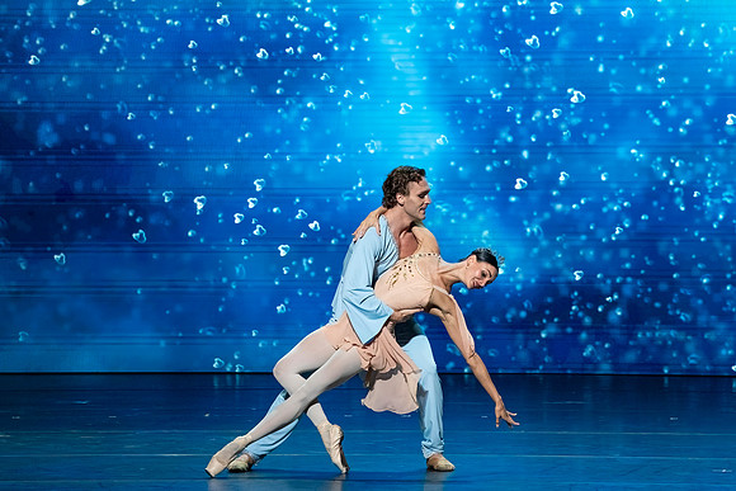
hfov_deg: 5.5
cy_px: 198
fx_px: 7680
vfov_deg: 3.7
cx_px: 307
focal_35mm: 376
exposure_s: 1/400
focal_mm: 306
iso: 6400
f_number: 5.6
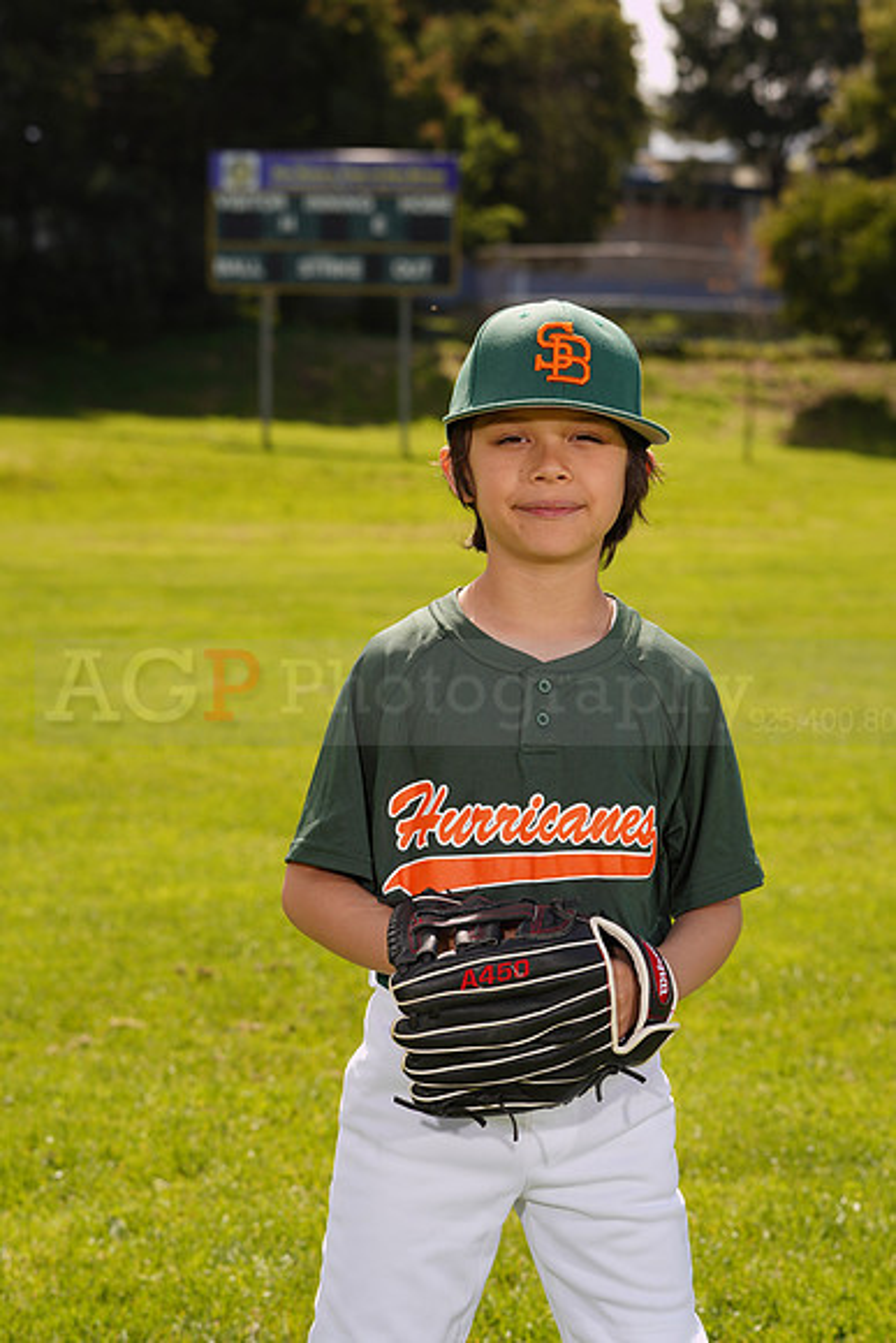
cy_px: 672
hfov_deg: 13.7
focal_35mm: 100
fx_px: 3731
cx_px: 448
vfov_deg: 20.4
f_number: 9
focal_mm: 100
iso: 80
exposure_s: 1/160
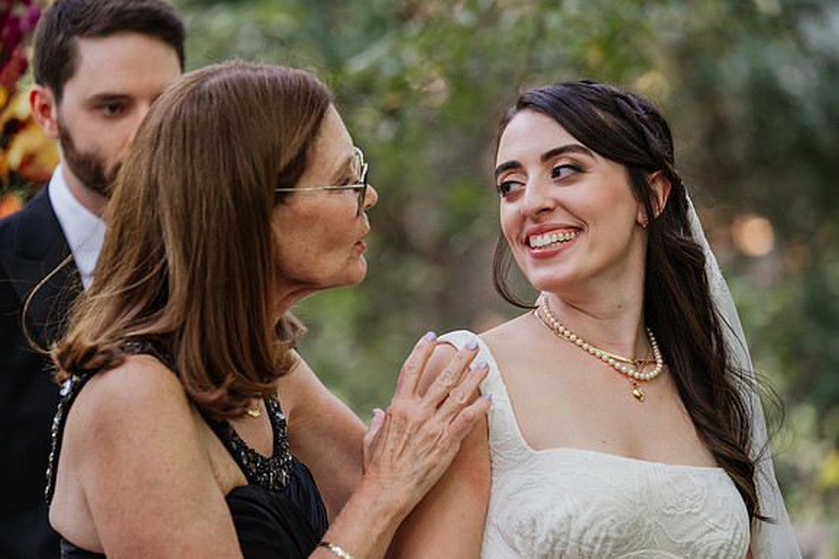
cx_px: 420
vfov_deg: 8.8
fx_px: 3610
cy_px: 280
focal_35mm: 155
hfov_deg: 13.3
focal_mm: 155
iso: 1600
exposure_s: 1/250
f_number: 3.5
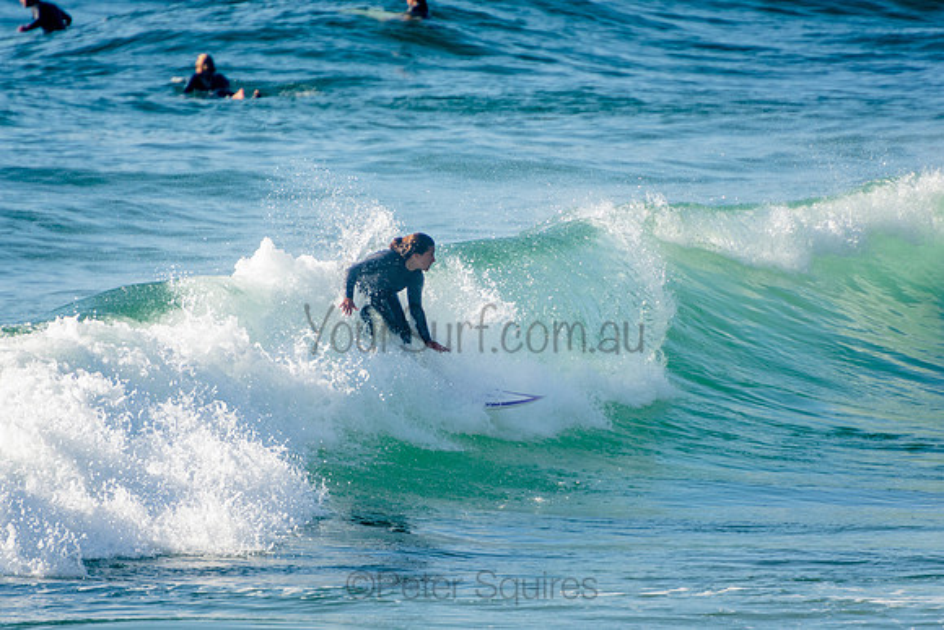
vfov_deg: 2.3
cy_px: 315
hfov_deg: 3.4
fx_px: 15736
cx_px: 472
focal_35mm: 600
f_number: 5.6
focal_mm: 400
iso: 280
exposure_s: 1/1250
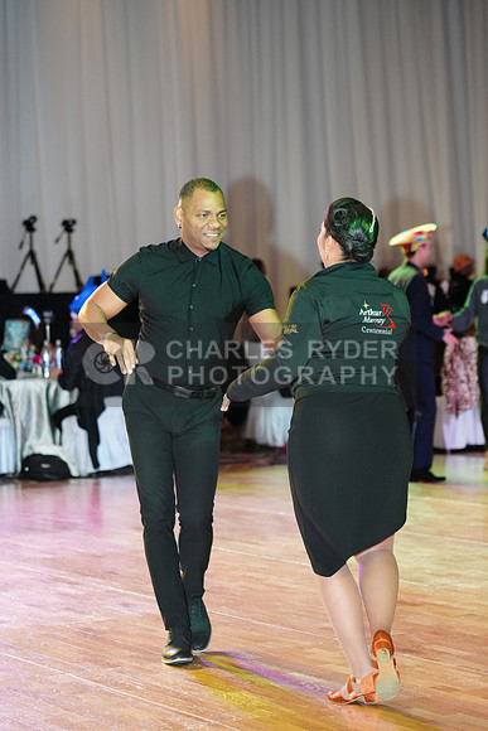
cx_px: 244
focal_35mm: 105
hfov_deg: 13.0
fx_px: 2134
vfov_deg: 19.5
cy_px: 366
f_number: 4
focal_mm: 105
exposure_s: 1/250
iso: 2500
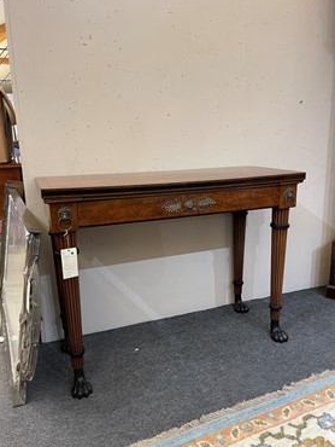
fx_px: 348
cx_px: 169
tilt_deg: -12.1
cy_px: 226
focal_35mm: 27
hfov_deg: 51.4
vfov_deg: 65.3
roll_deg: +0.2
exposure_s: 1/50
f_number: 1.6
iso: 320
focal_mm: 5.1
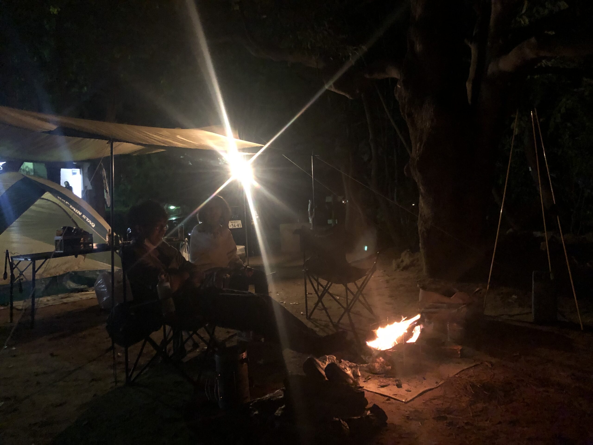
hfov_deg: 63.4
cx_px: 296
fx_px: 480
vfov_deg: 49.7
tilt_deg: -0.4
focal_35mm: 28
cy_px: 222
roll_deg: +3.5
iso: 320
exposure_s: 1/4
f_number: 1.8
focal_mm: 4
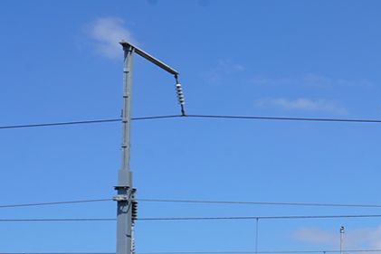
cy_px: 385
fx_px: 1207
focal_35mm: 114
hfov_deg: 13.7
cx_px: 876
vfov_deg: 11.5
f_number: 16
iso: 100
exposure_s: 1/100
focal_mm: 24
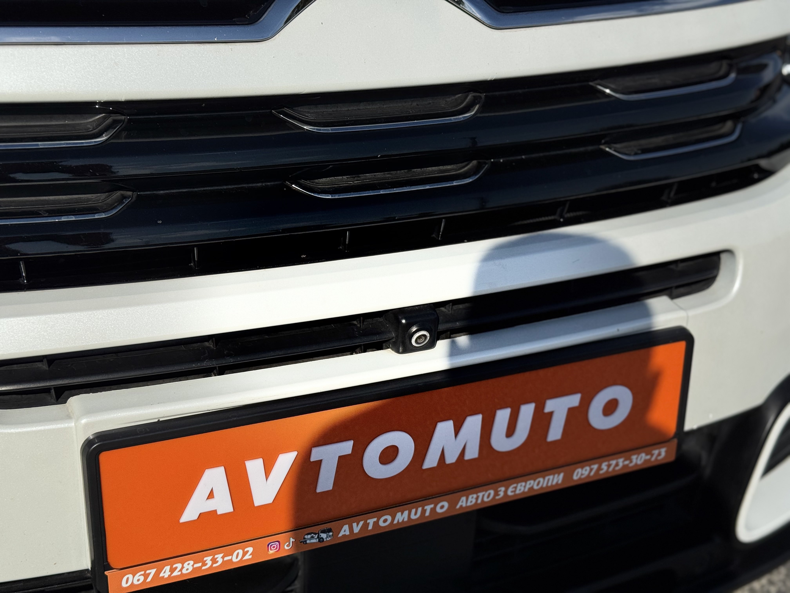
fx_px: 1095
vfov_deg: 30.3
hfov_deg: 39.7
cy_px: 296
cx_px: 395
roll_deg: -2.7
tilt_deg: -21.5
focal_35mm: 48
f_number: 1.78
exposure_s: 1/15385
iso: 80
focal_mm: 6.76
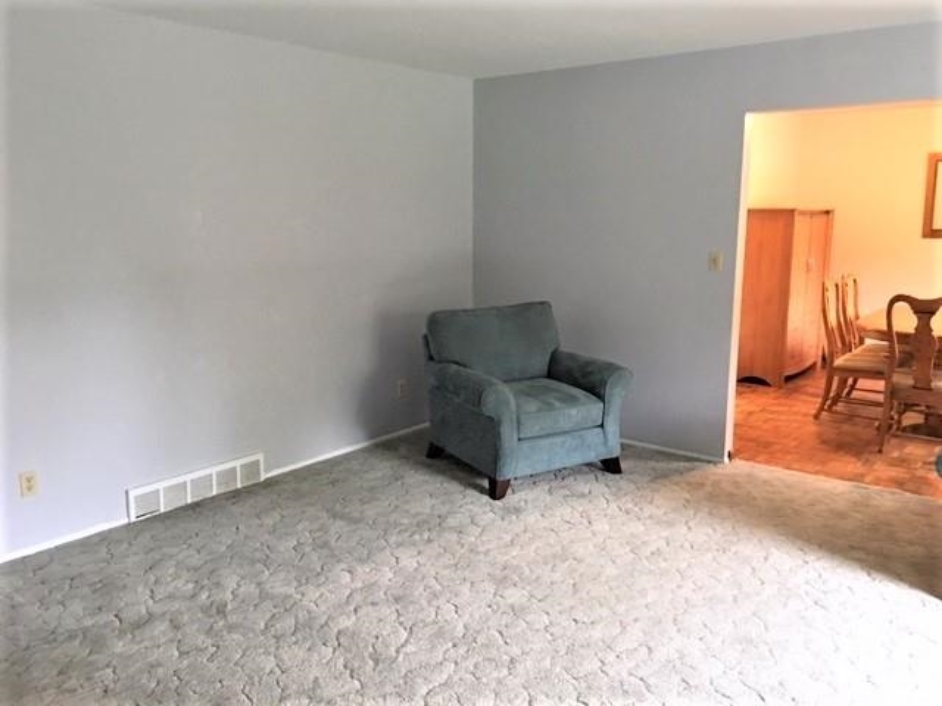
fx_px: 789
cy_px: 353
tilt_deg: -10.4
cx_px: 471
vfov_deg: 48.2
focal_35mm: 29
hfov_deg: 61.7
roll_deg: -0.2
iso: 100
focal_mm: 4.15
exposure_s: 1/10
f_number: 2.2
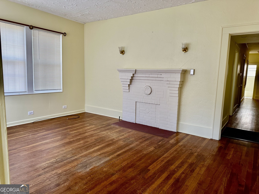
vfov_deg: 56.8
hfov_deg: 71.6
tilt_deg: -7.2
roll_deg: -1.5
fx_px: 180
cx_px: 130
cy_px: 97
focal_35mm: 24
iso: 250
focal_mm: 6.86
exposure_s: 1/65
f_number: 1.78
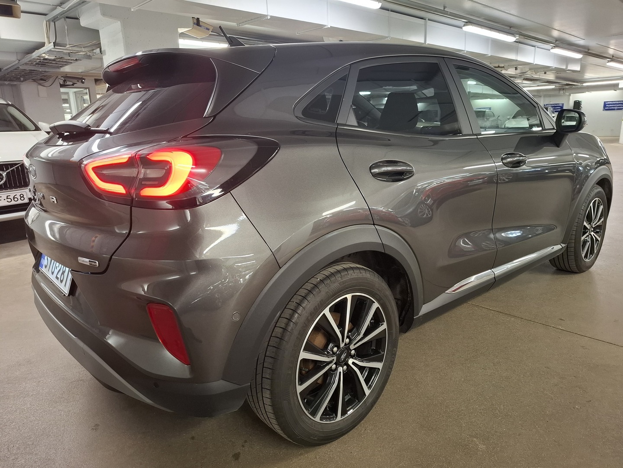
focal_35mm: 23
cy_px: 234
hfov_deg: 73.9
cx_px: 312
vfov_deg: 58.9
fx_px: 414
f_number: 1.8
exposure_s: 1/50
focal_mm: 5.54
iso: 250
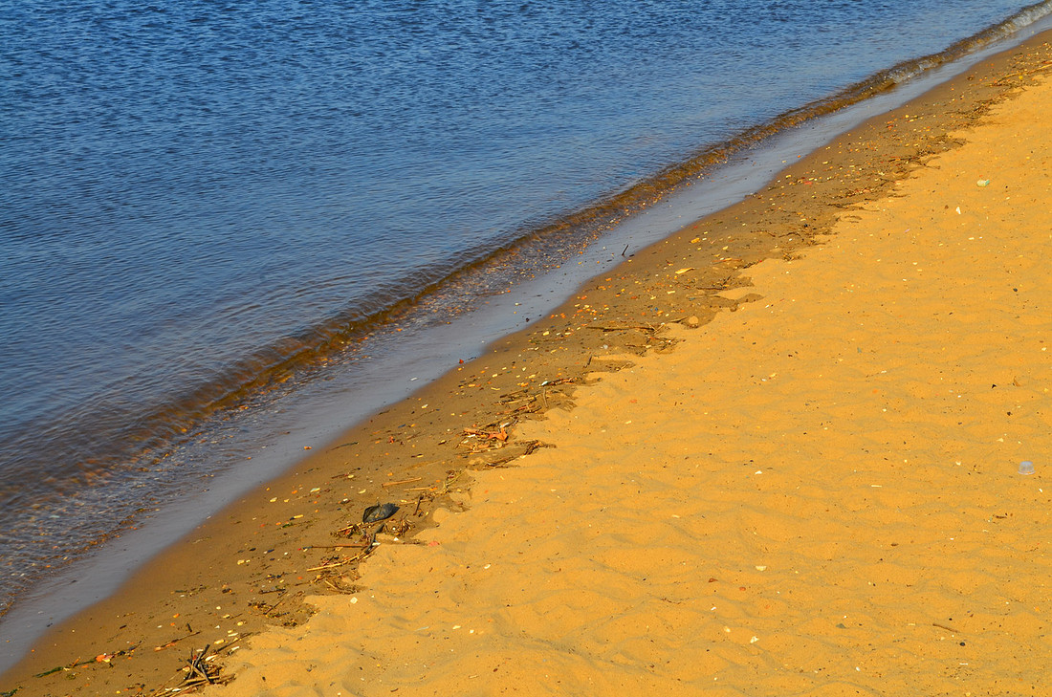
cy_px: 348
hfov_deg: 24.7
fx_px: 2406
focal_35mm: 82
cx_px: 526
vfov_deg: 16.5
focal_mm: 55
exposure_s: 1/50
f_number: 18
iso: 100
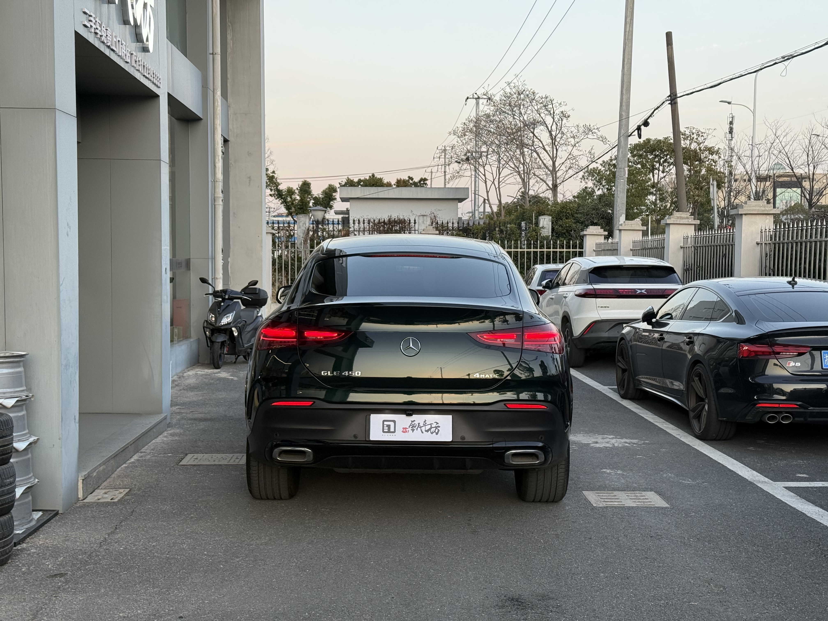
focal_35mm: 48
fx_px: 1148
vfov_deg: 30.3
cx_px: 414
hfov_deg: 39.7
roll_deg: +1.8
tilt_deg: -3.8
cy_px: 310
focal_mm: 6.76
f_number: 1.78
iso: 64
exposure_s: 1/176
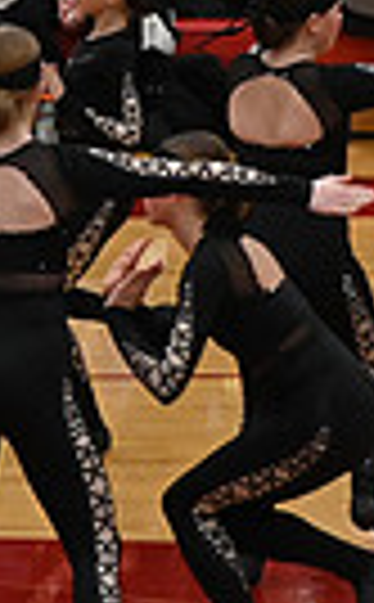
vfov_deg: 4.5
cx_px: -793
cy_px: 322
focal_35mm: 465
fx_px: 7633
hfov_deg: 2.8
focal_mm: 70
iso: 3200
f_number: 4
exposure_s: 1/400
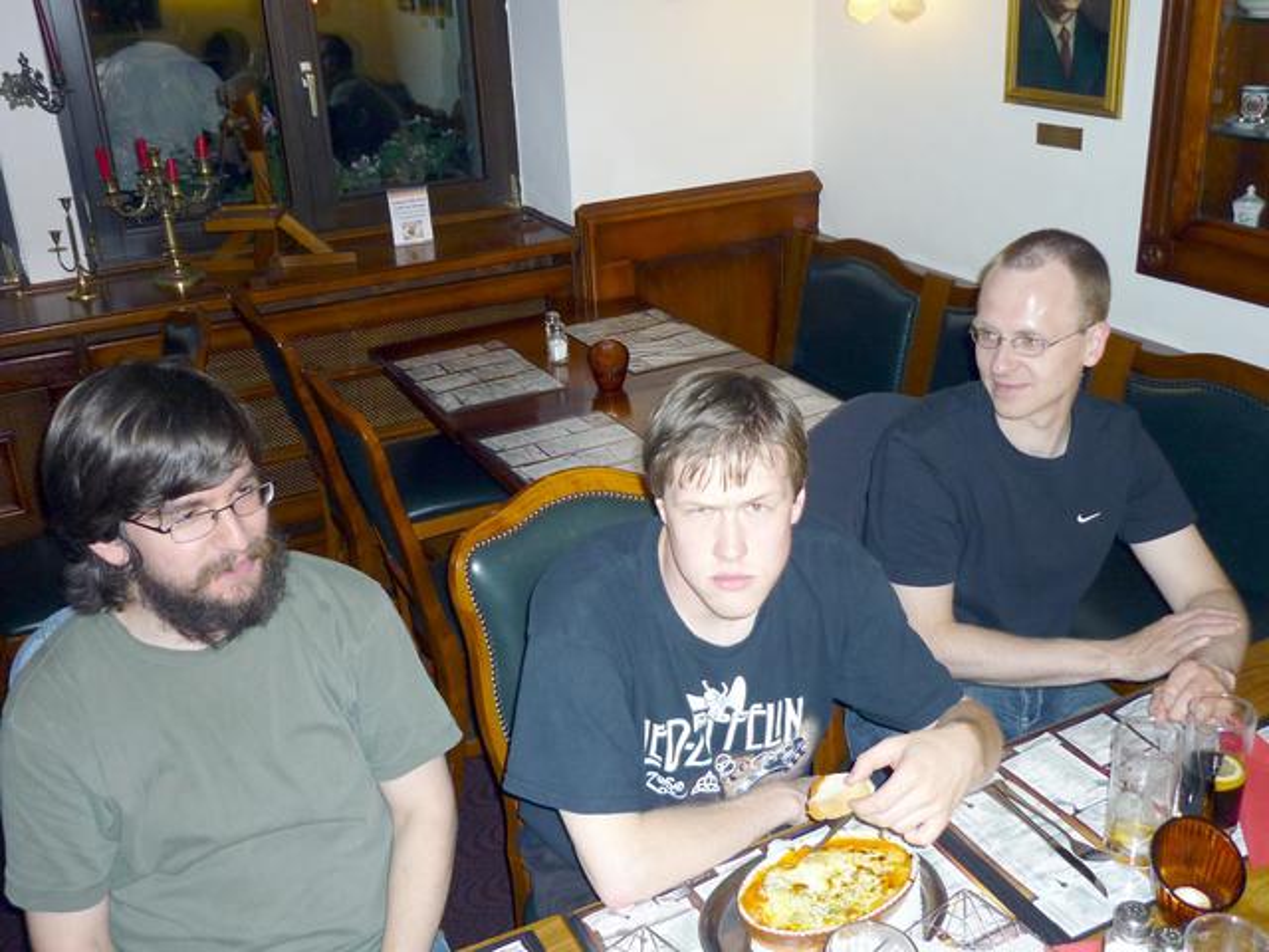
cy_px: 476
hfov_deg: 55.4
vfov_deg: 42.9
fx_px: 1210
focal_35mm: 33
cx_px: 634
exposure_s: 1/60
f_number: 2.8
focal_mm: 5.5
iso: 200
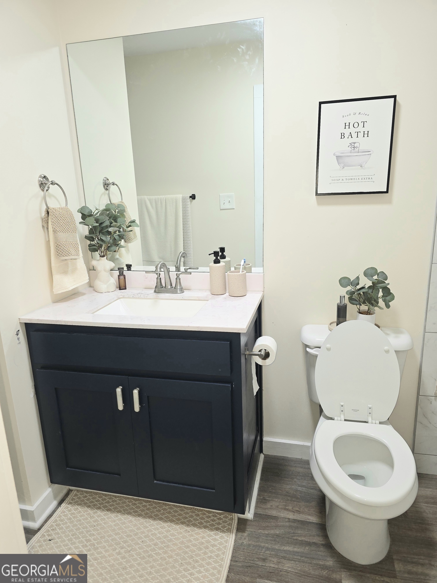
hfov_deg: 58.9
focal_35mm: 23
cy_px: 292
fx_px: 387
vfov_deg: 73.9
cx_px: 218
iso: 100
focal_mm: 6.3
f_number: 1.7
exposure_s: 1/60.2
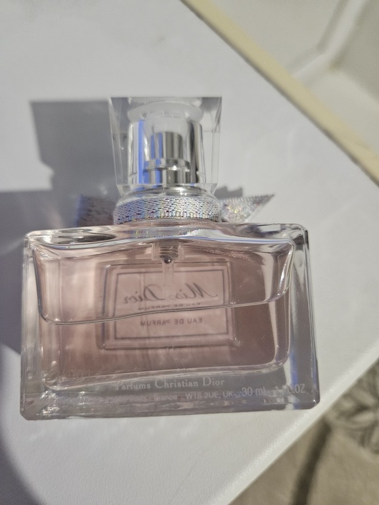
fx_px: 336
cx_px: 190
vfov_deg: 73.9
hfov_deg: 58.9
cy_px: 252
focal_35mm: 23
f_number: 1.8
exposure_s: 1/50
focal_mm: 5.4
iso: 640
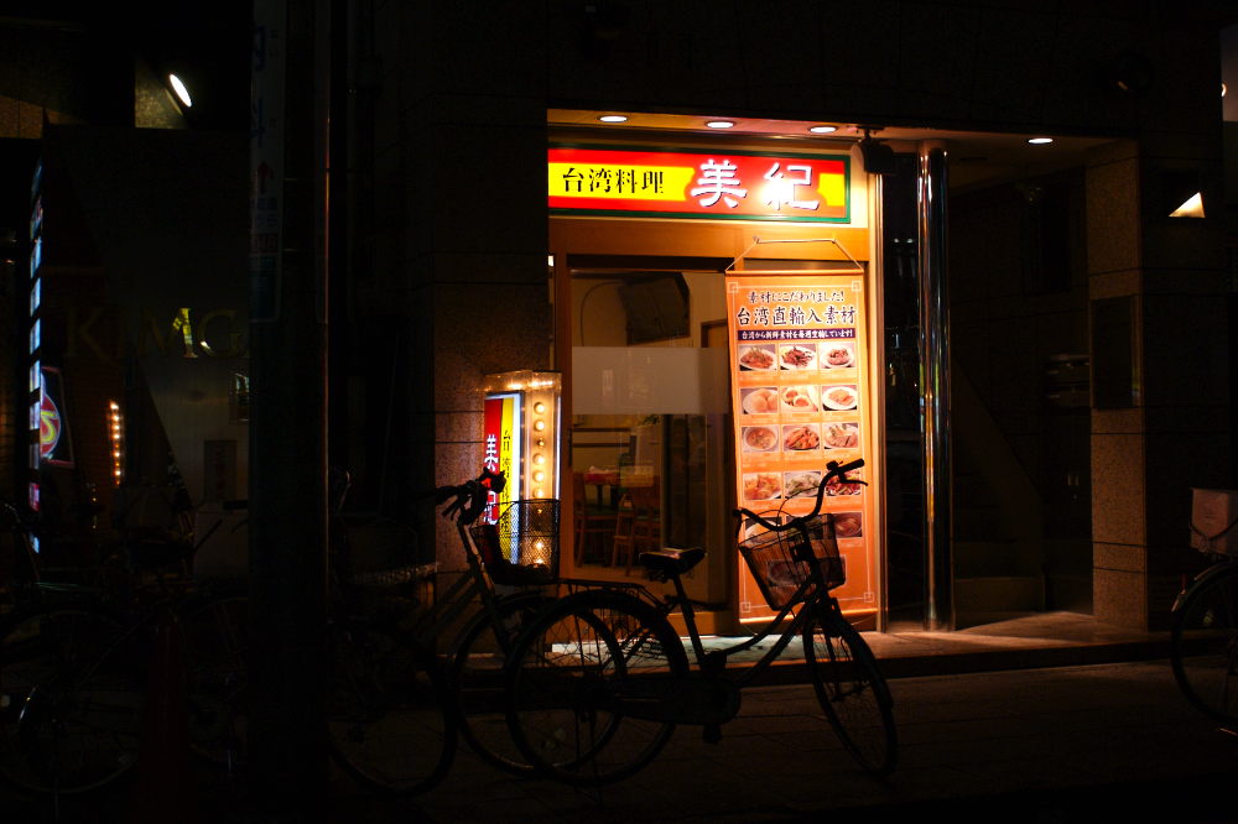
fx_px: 1341
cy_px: 412
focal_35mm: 39
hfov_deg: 49.6
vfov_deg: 34.2
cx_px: 619
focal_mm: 26
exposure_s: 1/40
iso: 250
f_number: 4.5
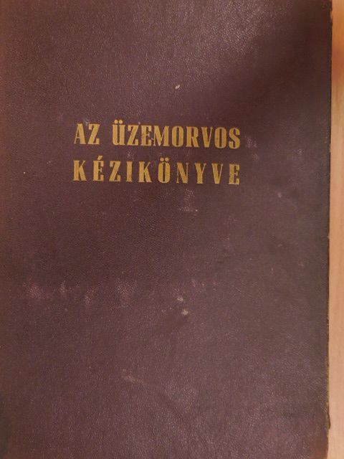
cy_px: 230
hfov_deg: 28.0
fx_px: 689
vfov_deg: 36.8
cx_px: 172
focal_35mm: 52
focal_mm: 9.4
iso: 400
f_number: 4.3
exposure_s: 1/25
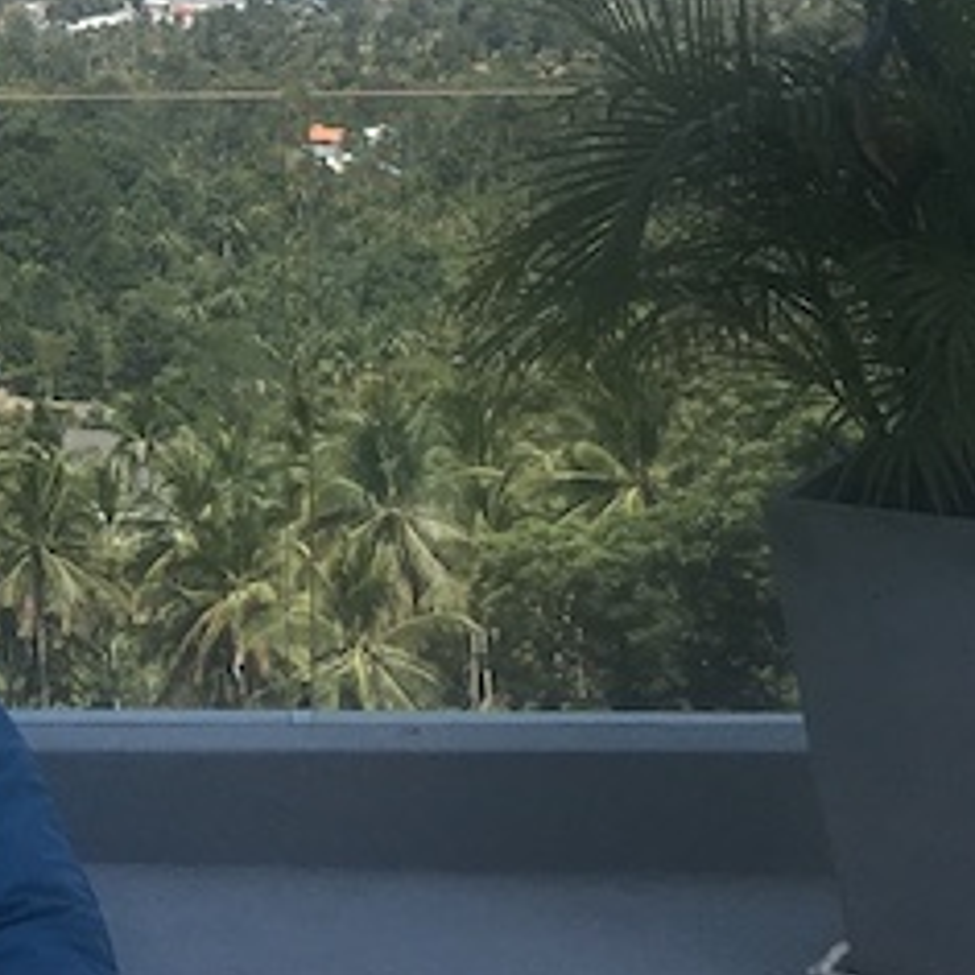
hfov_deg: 13.4
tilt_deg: -3.7
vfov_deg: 15.2
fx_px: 3537
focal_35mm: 111
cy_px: -128
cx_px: -987
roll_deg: +1.3
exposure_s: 1/1350
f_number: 2.2
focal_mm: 4.15
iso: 25
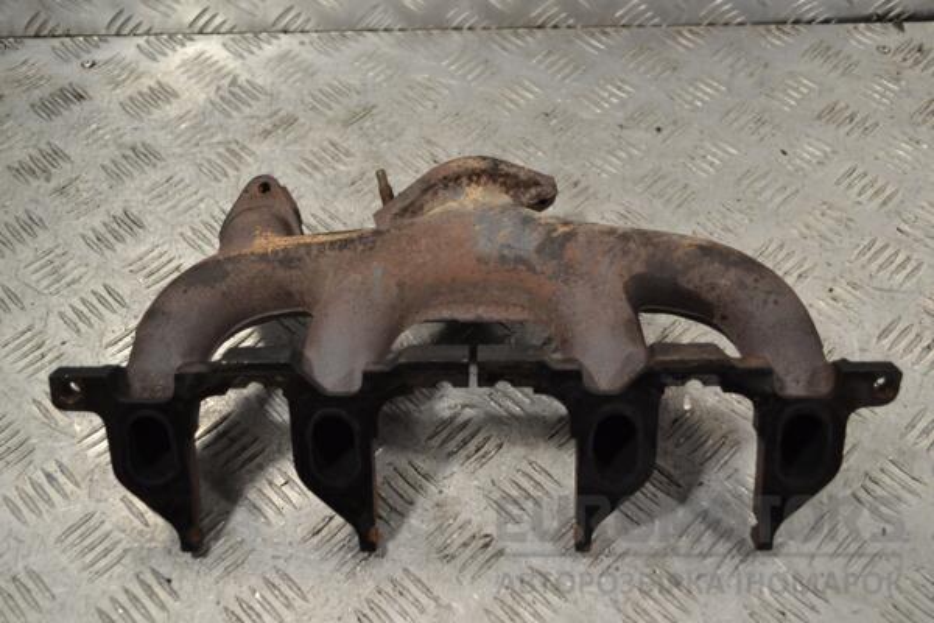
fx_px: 1090
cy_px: 312
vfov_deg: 31.9
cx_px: 467
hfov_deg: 46.4
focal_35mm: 42
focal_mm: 28
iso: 100
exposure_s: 1/40
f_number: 4.5
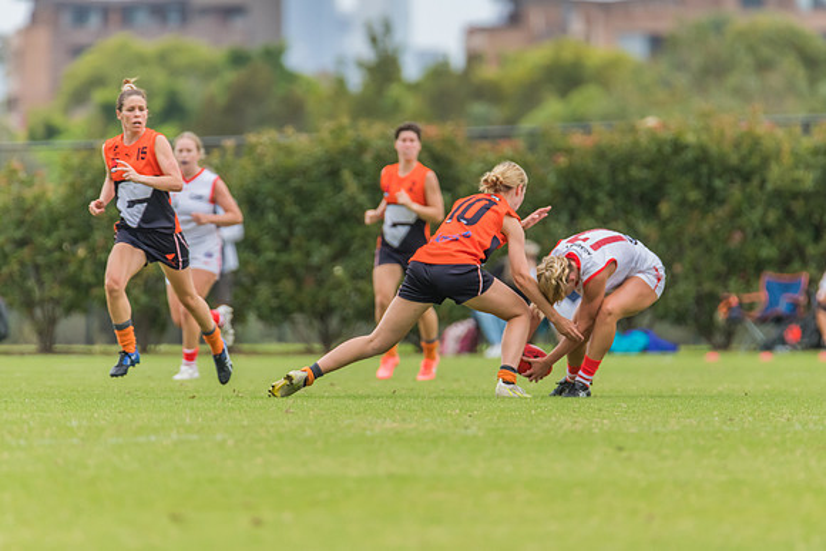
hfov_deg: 2.7
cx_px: 410
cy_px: 263
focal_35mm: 762
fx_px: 17477
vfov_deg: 1.8
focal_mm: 600
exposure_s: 1/1600
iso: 1100
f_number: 6.3
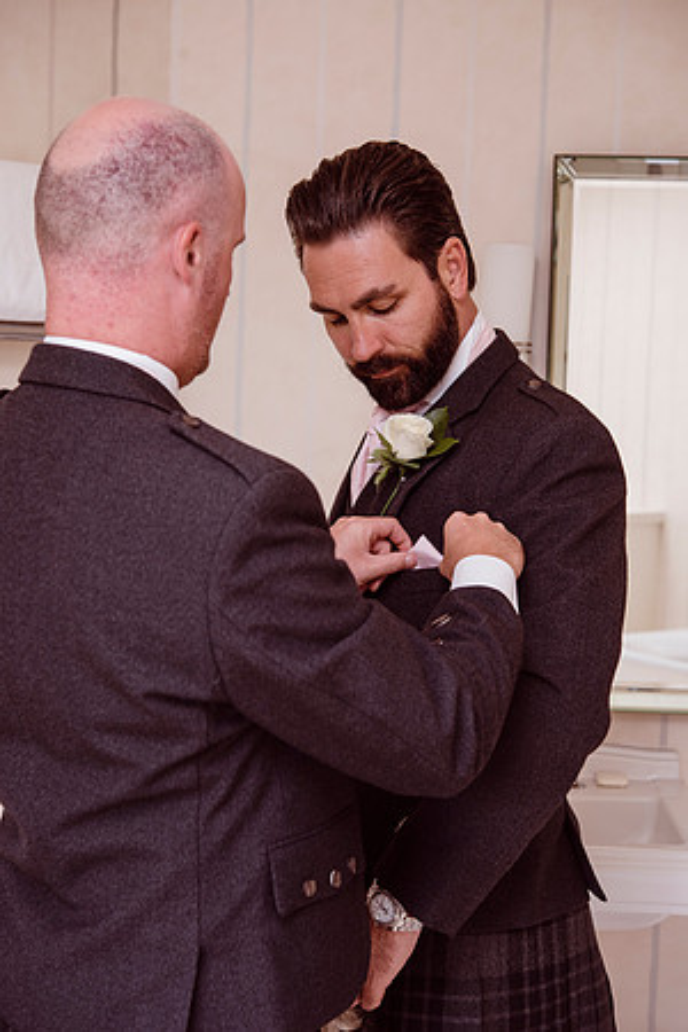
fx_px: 1720
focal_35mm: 60
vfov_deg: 33.4
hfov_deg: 22.6
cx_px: 344
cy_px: 516
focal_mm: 60
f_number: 5.6
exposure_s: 1/60
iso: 320
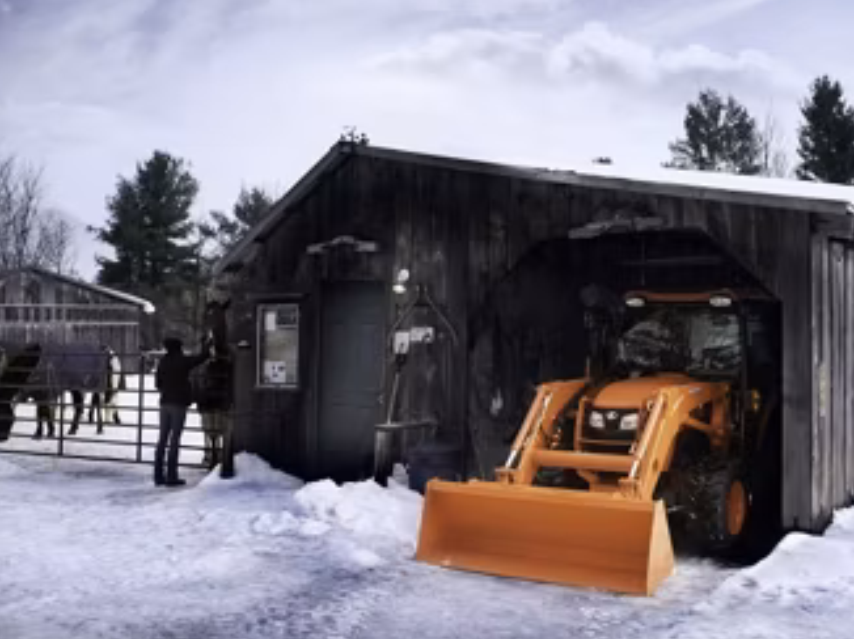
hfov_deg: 43.8
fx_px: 1060
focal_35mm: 43
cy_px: 299
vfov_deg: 33.5
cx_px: 458
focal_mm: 45
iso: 100
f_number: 9
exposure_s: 1/100
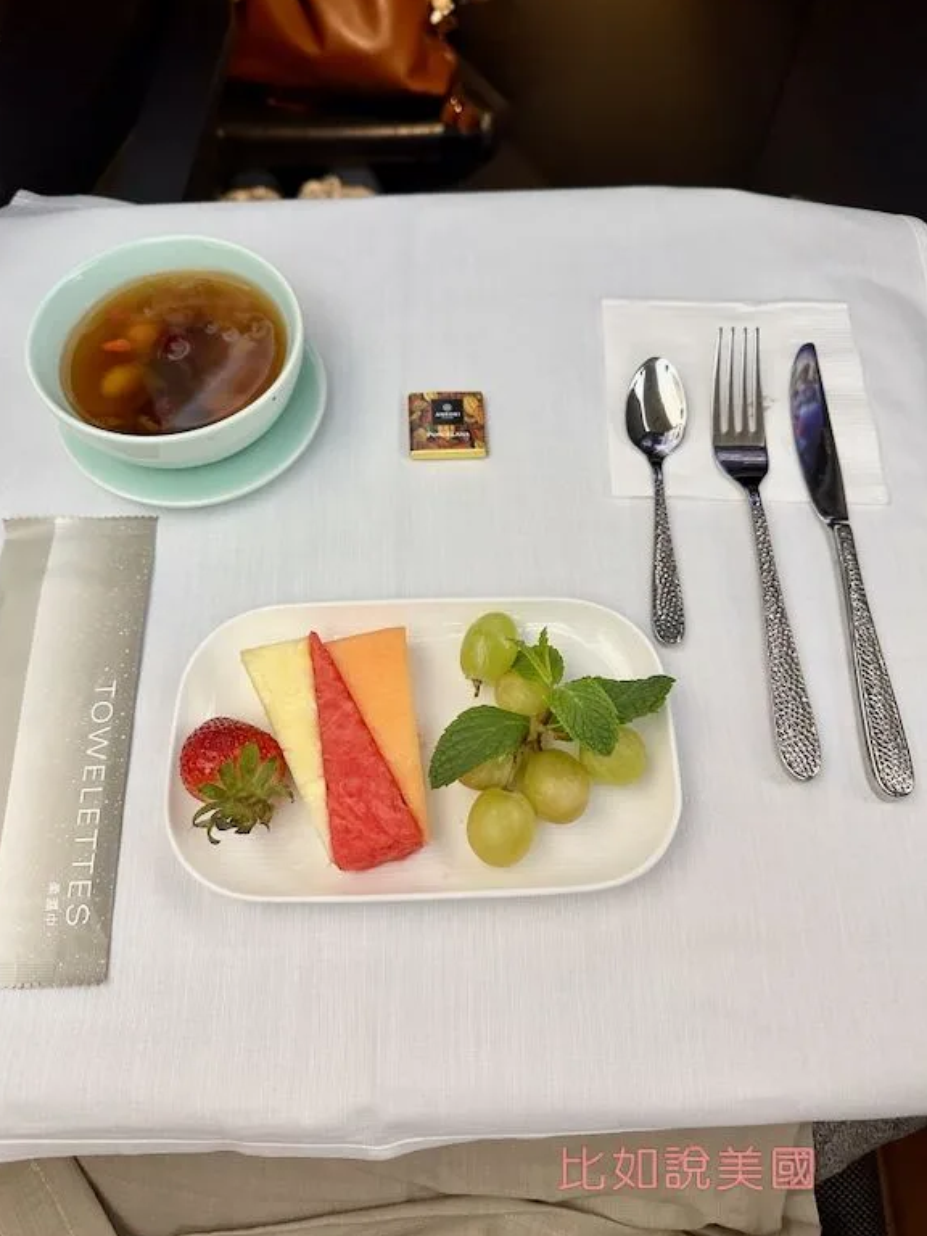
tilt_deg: -64.4
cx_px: 446
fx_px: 893
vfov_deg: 69.4
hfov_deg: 54.9
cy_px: 610
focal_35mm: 25
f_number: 1.78
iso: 400
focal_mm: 6.86
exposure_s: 1/54
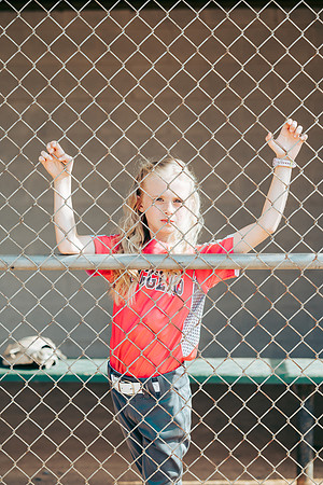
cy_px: 242
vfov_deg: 23.9
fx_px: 1144
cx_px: 162
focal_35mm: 85
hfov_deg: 16.1
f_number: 2.8
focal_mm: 85
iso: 160
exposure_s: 1/1250
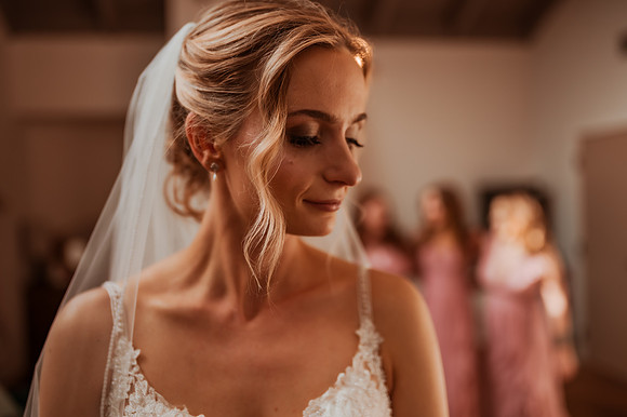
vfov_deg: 37.8
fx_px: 609
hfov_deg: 54.5
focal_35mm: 35
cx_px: 314
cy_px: 208
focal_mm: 35
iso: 320
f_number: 1.8
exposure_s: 1/800
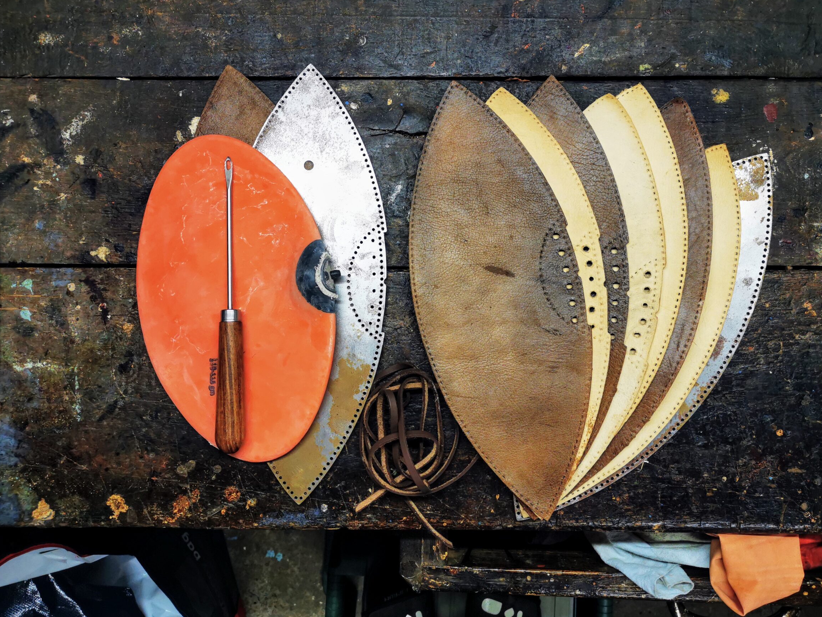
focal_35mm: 30
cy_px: 282
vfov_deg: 46.7
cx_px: 437
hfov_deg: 59.9
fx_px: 712
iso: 160
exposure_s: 1/100
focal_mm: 5.58
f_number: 1.8
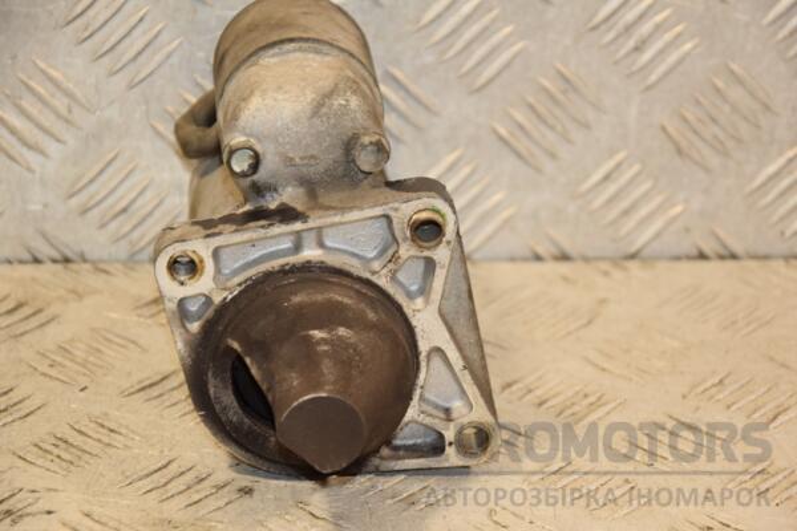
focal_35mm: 135
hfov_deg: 15.2
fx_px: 2989
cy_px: 266
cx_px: 398
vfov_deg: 10.2
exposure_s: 1/160
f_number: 5.6
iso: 800
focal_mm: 90
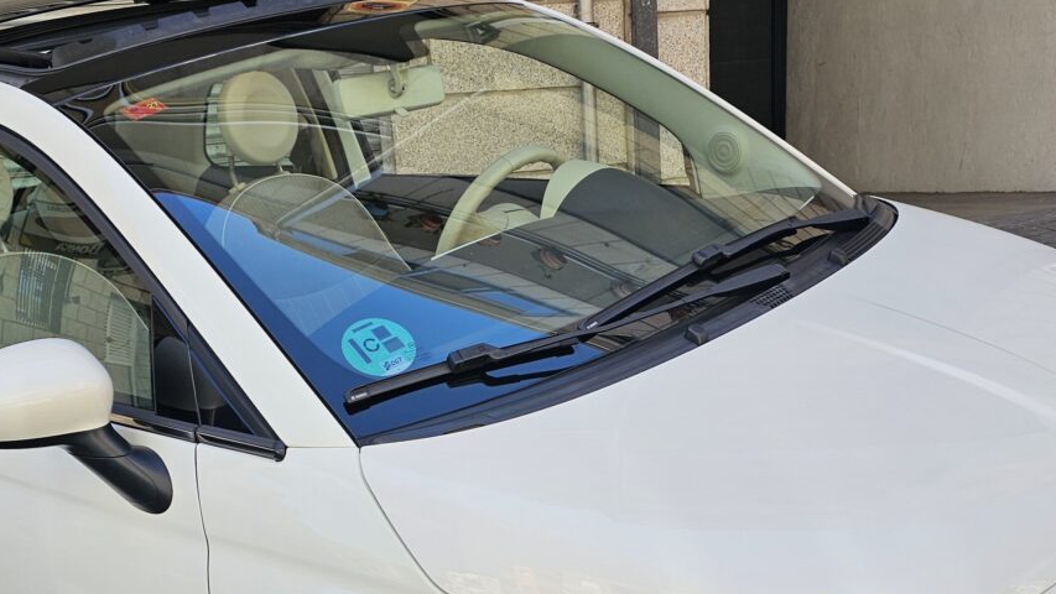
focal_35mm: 47
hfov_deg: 43.7
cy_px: 596
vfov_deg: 24.3
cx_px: 500
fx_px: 1316
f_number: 1.7
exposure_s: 1/201
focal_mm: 6.3
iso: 10
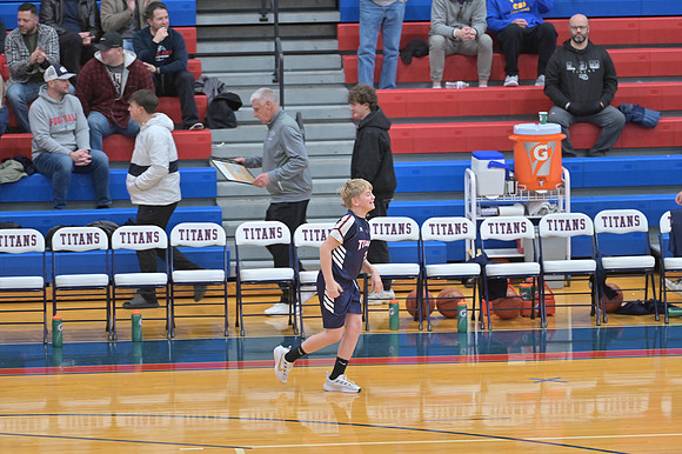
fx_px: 3787
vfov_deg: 6.9
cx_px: 341
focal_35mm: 200
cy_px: 227
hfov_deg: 10.3
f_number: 4.5
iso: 3600
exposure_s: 1/400
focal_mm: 200
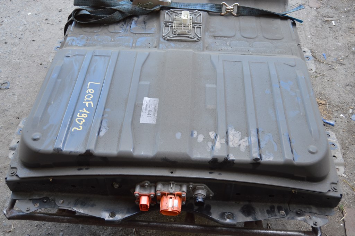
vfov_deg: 34.2
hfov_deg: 49.6
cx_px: 178
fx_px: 384
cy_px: 118
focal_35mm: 39
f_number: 5.6
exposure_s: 1/125
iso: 400
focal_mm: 26
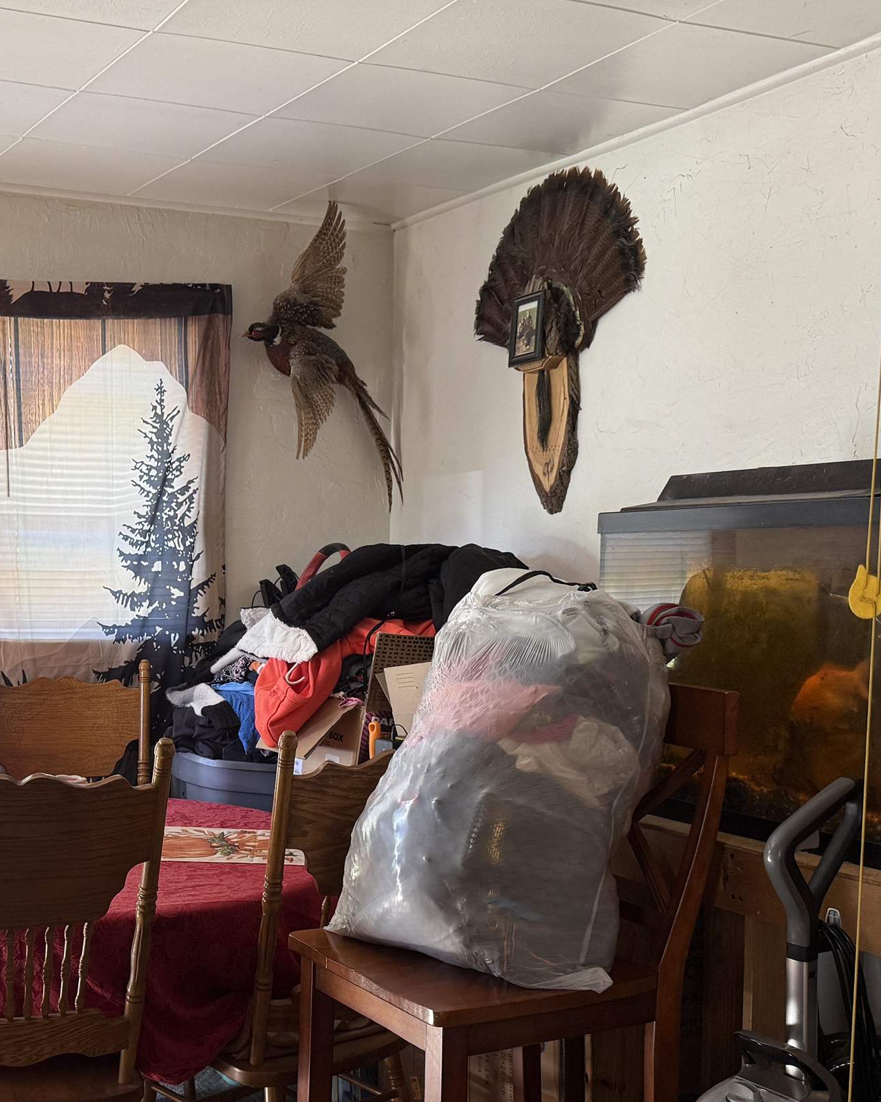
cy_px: 701
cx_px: 252
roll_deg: -0.4
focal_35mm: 44
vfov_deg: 41.7
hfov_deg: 33.6
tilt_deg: -5.1
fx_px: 1435
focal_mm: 6.76
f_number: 1.78
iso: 160
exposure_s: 1/60
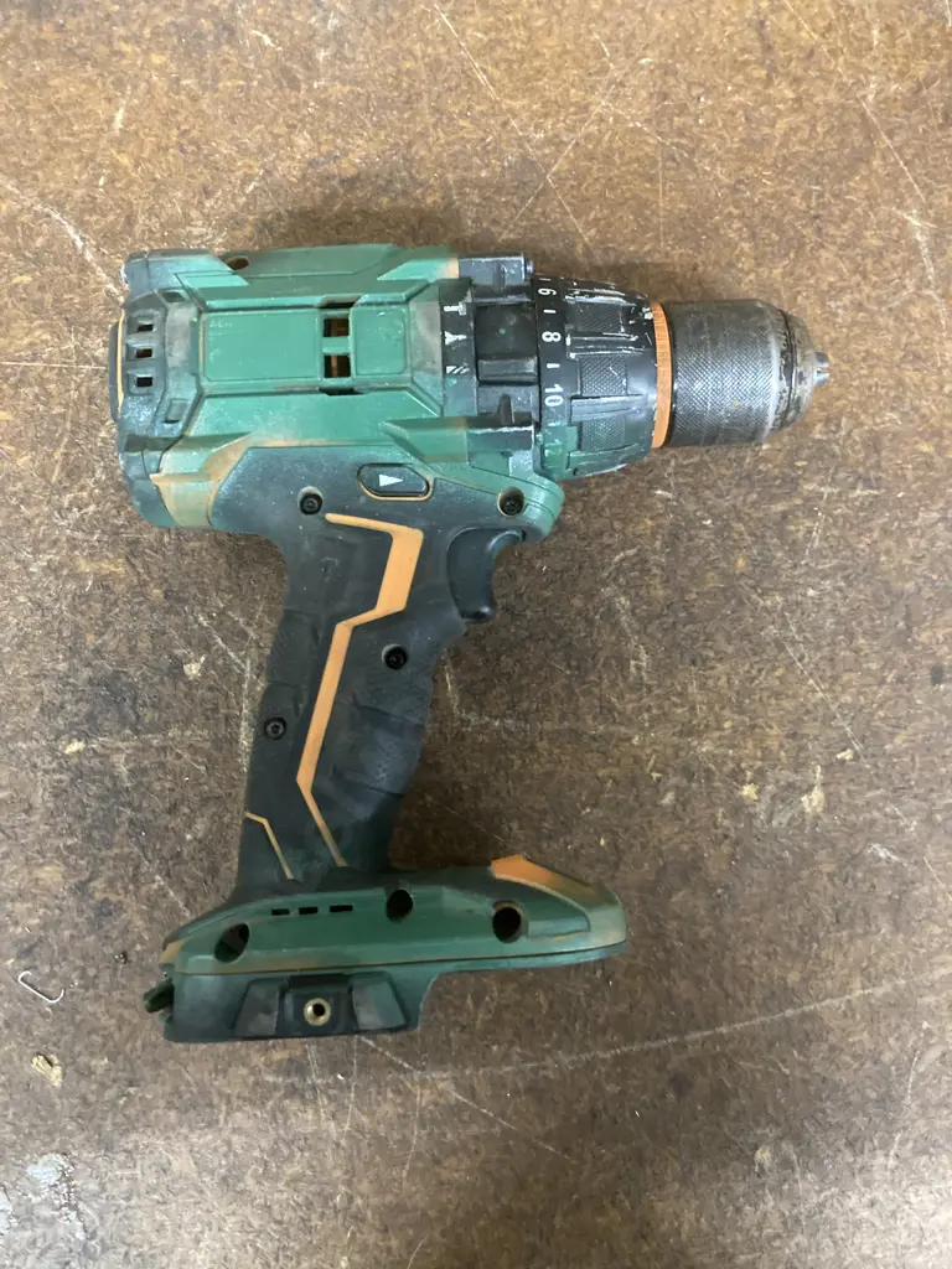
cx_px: 476
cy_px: 634
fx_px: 1027
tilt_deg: -84.0
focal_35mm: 28
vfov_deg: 63.4
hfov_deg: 49.7
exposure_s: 1/25
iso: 500
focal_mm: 3.99
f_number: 1.8
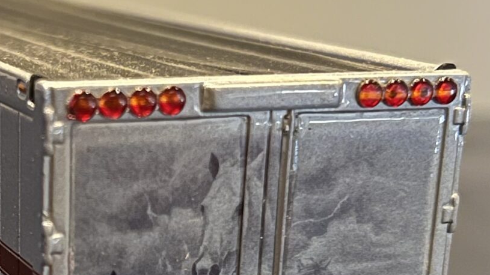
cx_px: 82
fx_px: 1156
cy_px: 321
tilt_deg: -18.0
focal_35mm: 89
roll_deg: -1.6
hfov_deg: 23.5
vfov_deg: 13.3
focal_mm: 5.7
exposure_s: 1/27
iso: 1000
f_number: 1.5
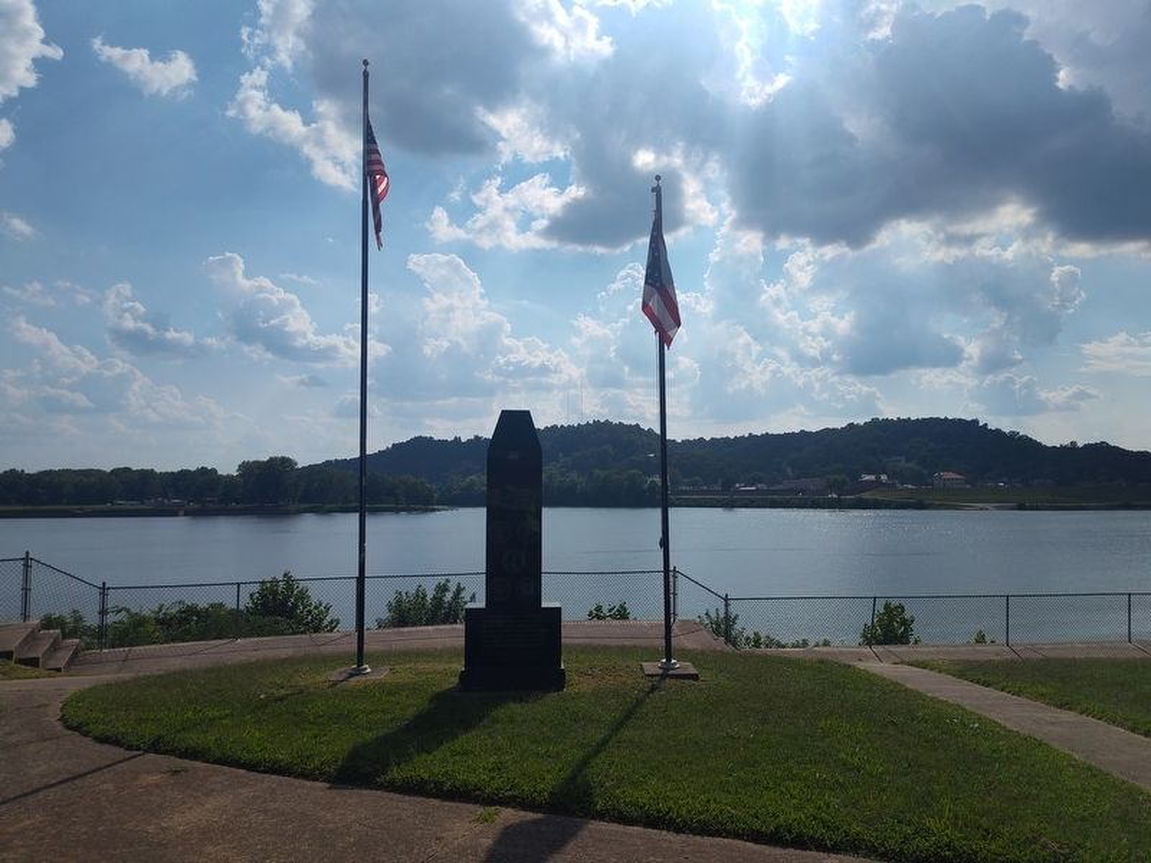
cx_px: 576
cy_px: 432
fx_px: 765
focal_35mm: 23
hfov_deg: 73.9
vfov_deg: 58.9
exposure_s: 1/4992
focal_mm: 5.56
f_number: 1.8
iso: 100
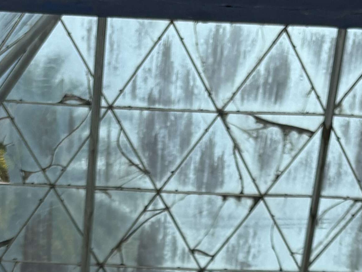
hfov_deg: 15.4
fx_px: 1339
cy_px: 485
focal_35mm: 128
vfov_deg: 10.9
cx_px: 169
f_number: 1.6
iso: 50
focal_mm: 5.96
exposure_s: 1/1517
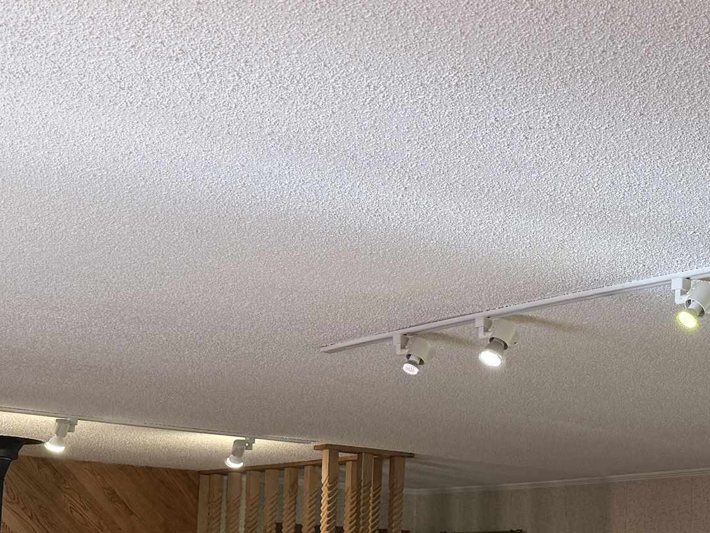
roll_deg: -0.9
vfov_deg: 21.6
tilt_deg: +4.8
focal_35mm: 66
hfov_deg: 27.9
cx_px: 684
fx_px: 1354
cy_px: 506
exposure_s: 1/149
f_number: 1.78
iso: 160
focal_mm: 6.76
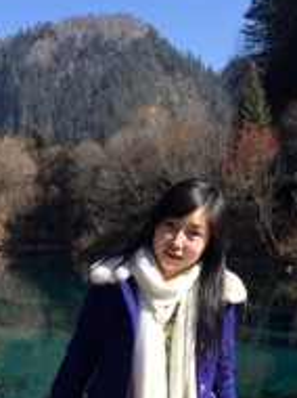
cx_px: 128
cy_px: 381
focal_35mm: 62
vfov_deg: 29.5
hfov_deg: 23.6
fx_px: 711
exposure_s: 1/1172
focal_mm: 4.12
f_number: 2.2
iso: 32
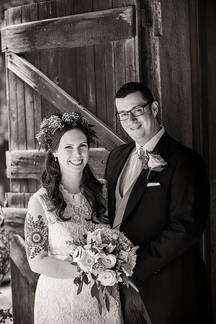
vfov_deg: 20.8
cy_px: 162
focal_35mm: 98
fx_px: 882
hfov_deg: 14.0
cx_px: 108
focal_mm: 98
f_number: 2.8
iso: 640
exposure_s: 1/500
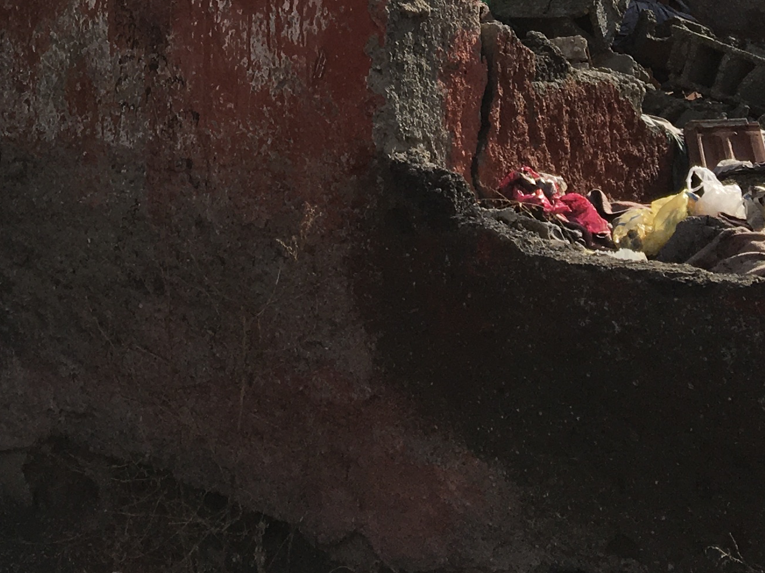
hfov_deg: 21.6
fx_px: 1967
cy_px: -296
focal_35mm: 89
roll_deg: -0.9
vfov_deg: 15.3
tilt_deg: +7.6
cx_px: 114
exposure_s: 1/1709
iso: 25
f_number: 2.2
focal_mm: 4.15
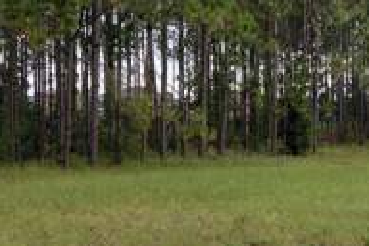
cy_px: 129
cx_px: 398
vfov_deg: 20.9
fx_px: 666
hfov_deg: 28.4
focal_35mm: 65
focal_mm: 4.69
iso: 50
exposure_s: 1/639
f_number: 1.8
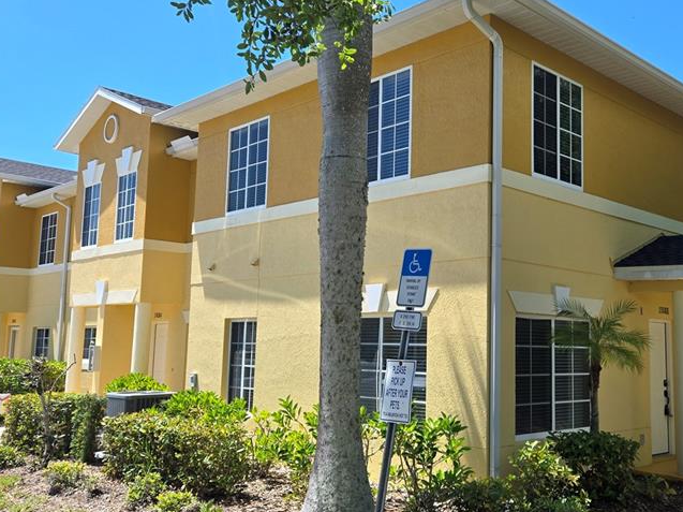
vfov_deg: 38.6
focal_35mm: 37
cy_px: 257
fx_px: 730
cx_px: 437
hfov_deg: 49.5
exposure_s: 1/854
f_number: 1.8
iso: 25
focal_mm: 5.4
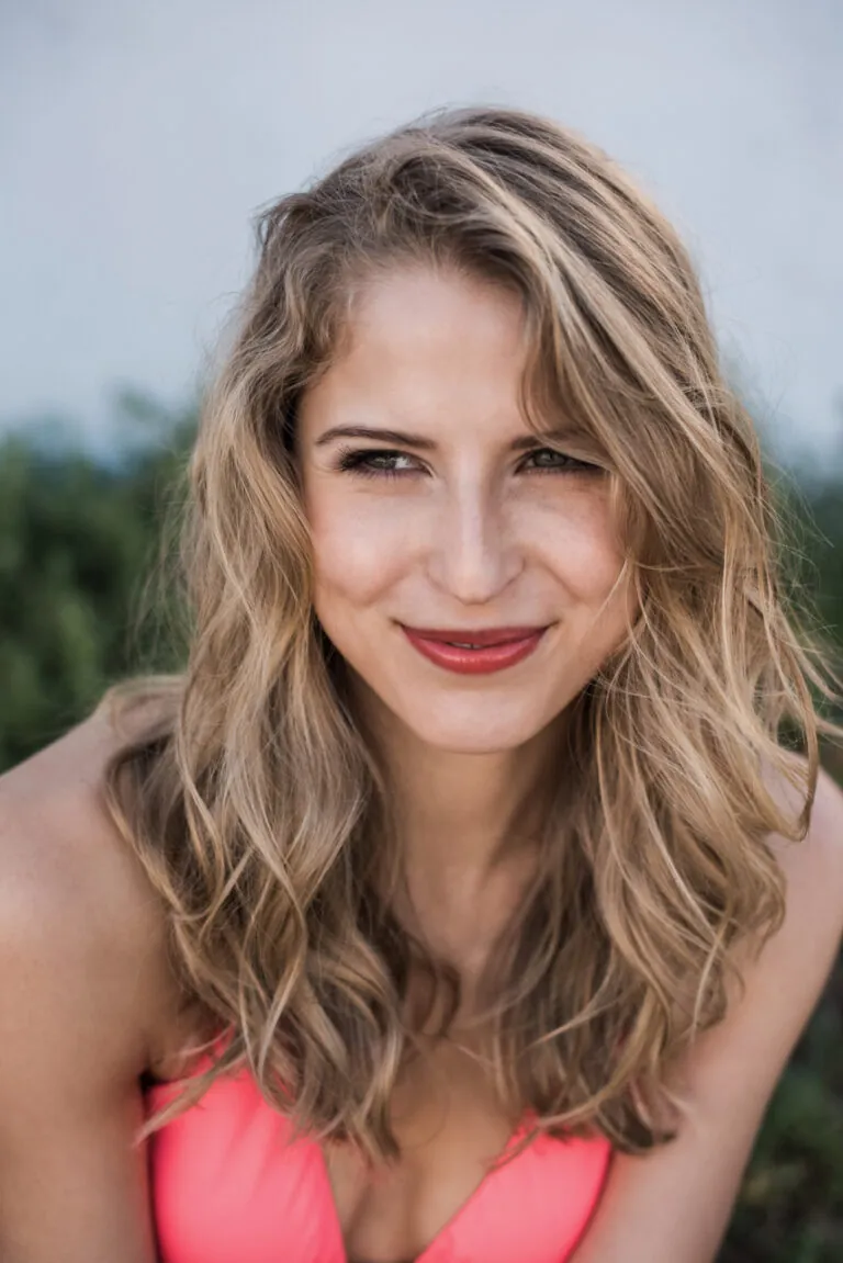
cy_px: 632
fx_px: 1755
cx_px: 422
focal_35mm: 50
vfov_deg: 39.6
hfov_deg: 27.0
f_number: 2.8
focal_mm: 50
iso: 400
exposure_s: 1/1250
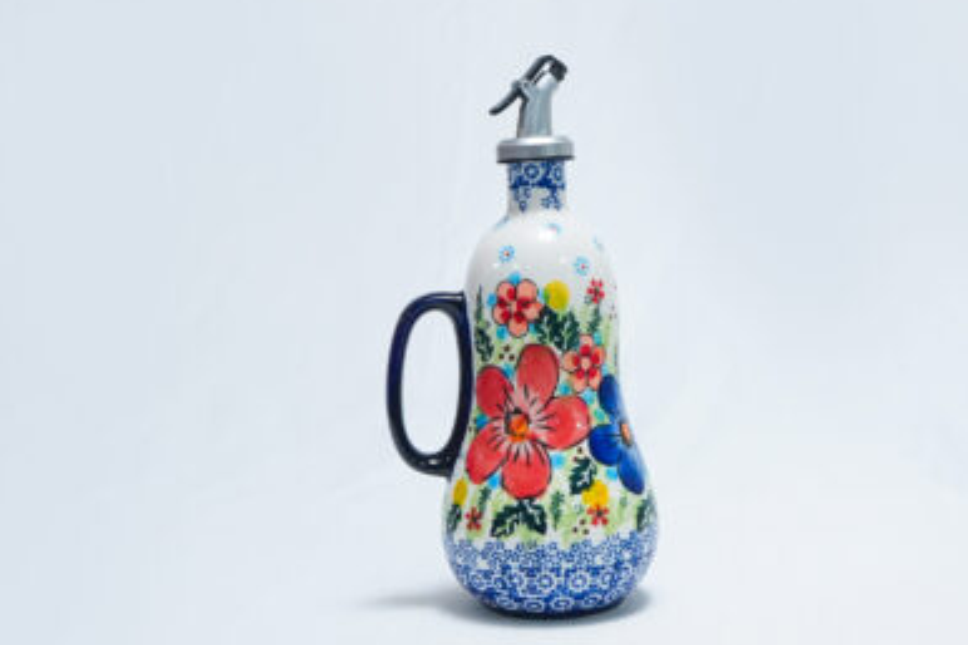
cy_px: 322
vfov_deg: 23.4
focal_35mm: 58
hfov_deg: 34.5
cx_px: 534
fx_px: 1559
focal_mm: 35
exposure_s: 1/160
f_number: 9
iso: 2500
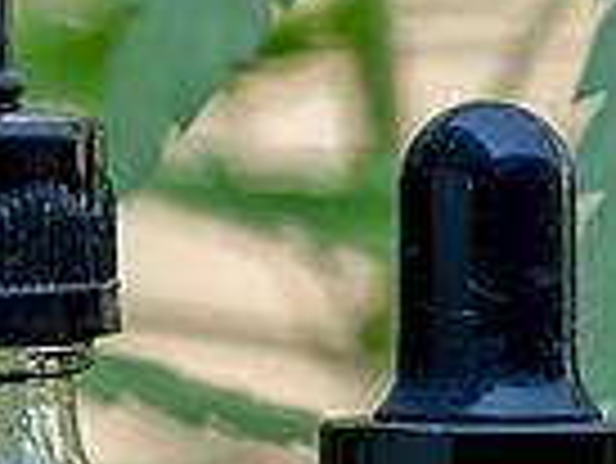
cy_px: 459
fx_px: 22477
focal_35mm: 1262
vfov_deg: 1.2
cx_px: 364
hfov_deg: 1.6
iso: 320
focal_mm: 200
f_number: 2.8
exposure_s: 1/1000
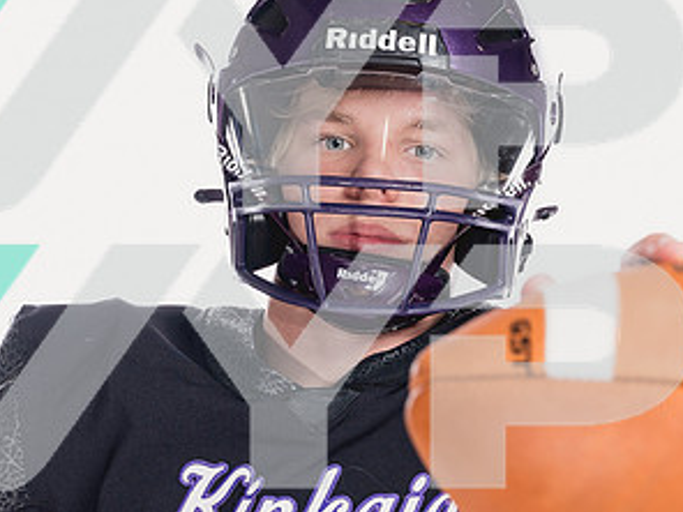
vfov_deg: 14.3
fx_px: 2032
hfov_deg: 19.1
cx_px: 364
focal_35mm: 103
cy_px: 364
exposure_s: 1/250
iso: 400
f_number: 5.6
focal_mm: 52
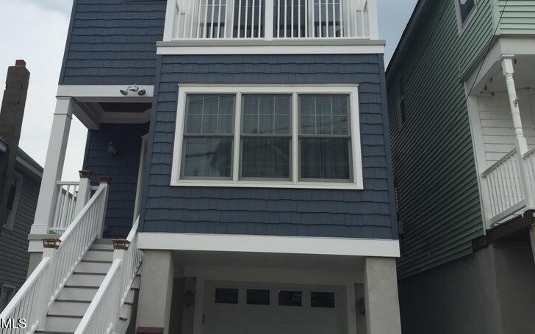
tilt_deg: +22.2
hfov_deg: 53.8
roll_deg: -2.6
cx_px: 233
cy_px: 109
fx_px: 525
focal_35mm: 36
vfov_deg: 35.0
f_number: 2.2
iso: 32
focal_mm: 4.15
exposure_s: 1/2326
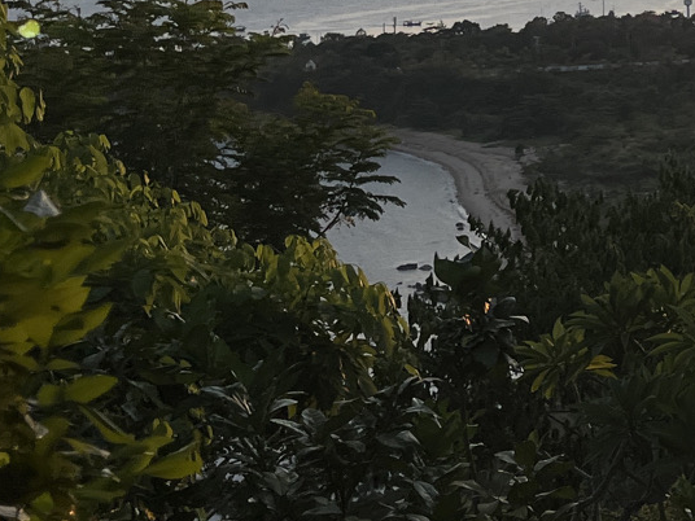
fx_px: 1948
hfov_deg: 19.1
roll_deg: +1.2
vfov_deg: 14.7
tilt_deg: -0.9
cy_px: -105
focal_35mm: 97
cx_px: 838
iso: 50
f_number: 1.6
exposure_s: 1/3215
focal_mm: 5.1
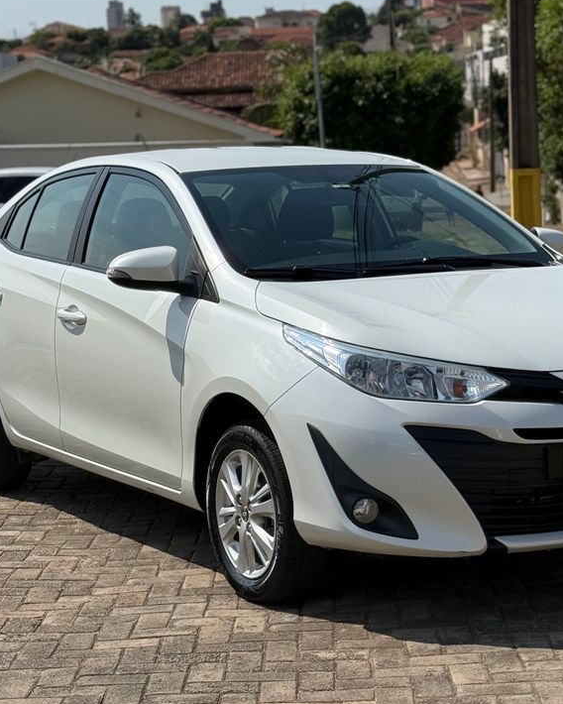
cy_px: 350
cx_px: 339
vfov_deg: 30.0
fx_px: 1312
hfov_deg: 24.2
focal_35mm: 63
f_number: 1.78
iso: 64
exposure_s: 1/8772
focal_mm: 6.76
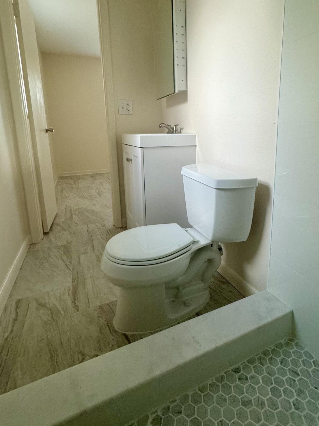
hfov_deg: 68.2
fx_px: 234
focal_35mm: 19
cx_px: 186
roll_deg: +0.7
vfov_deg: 83.9
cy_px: 175
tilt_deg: -10.7
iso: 200
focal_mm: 2.22
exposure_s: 1/99
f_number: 2.2
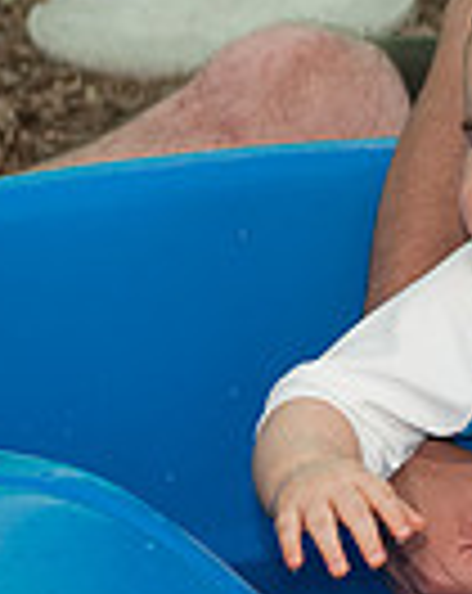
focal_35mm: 256
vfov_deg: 7.6
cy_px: 90
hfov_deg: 5.8
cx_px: 1056
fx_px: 4486
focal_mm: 62
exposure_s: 1/1000
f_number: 4.5
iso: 250
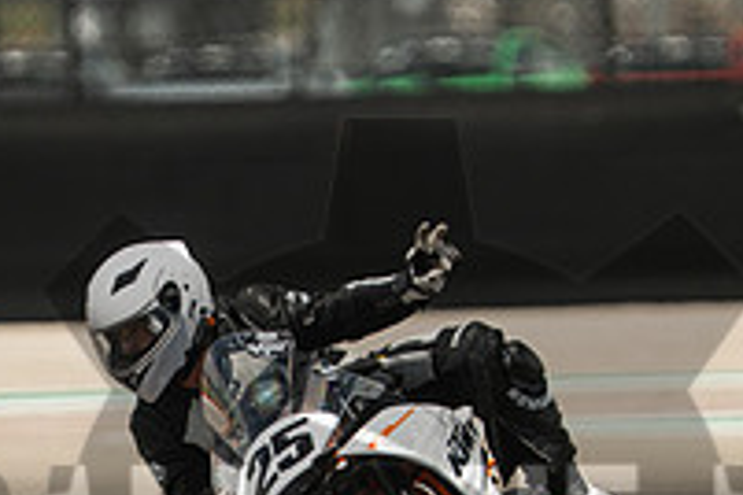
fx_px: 25033
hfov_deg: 1.7
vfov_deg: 1.1
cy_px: 571
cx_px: 399
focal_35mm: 1213
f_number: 3.2
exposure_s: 1/1250
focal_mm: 280
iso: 160
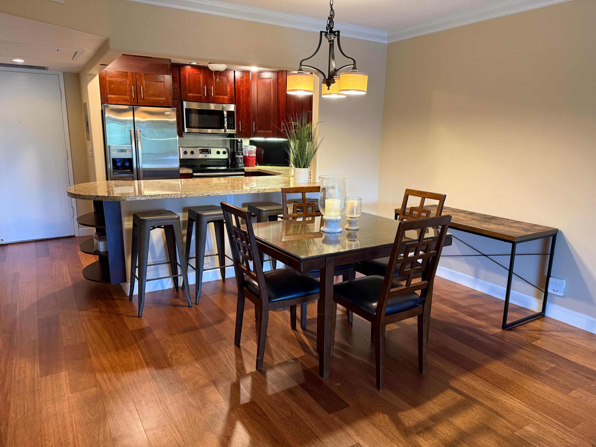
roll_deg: -0.8
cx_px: 298
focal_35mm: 24
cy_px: 224
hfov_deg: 71.6
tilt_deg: -12.5
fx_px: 413
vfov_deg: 56.8
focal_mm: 6.76
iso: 400
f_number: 1.78
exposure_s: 1/60
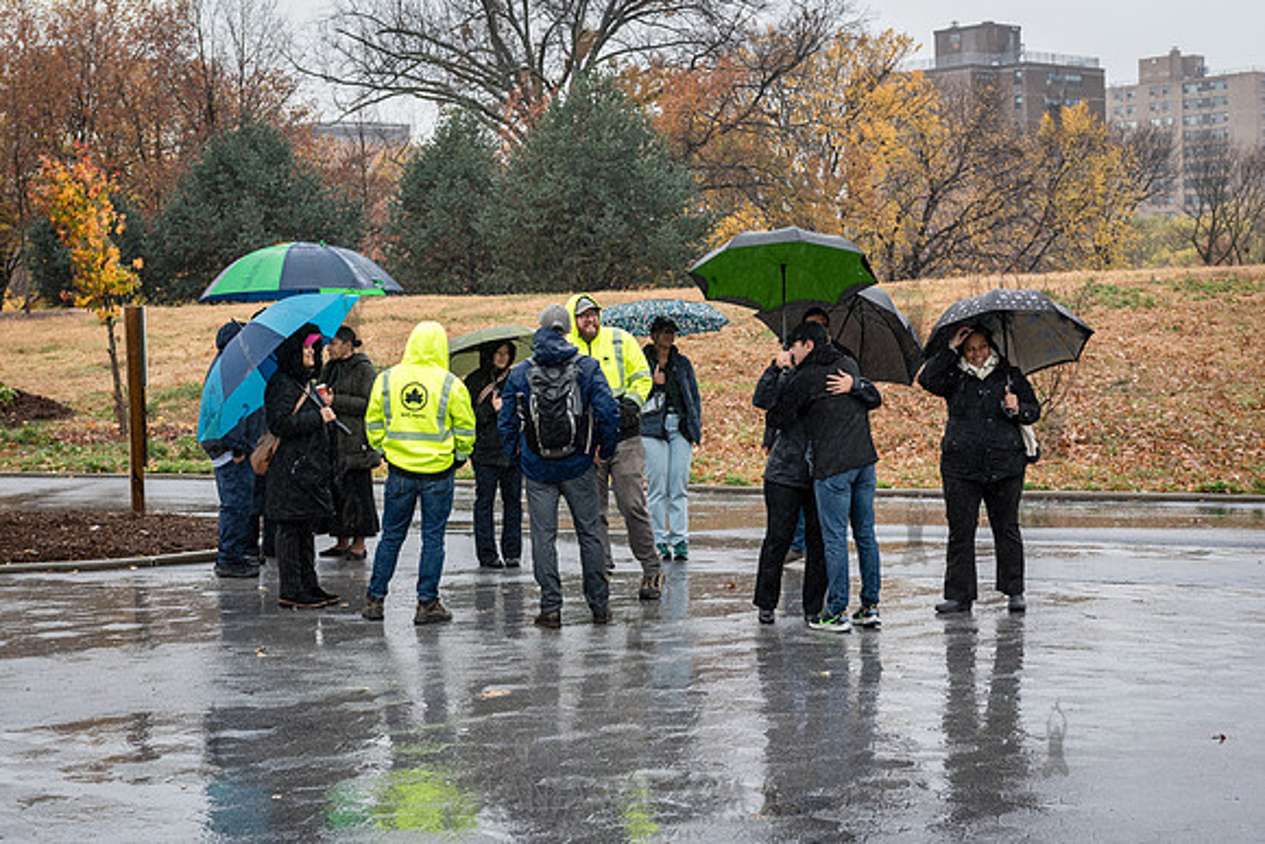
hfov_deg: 33.6
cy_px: 422
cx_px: 623
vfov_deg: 22.8
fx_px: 2092
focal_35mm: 60
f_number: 5.6
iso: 640
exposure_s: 1/250
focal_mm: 58
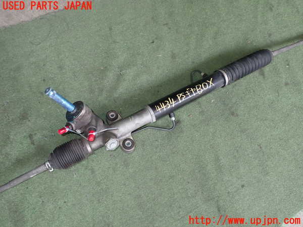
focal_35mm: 30
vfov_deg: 46.8
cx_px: 152
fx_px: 263
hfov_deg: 60.0
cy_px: 114
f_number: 2.3
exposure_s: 1/60
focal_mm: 5.4
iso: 125
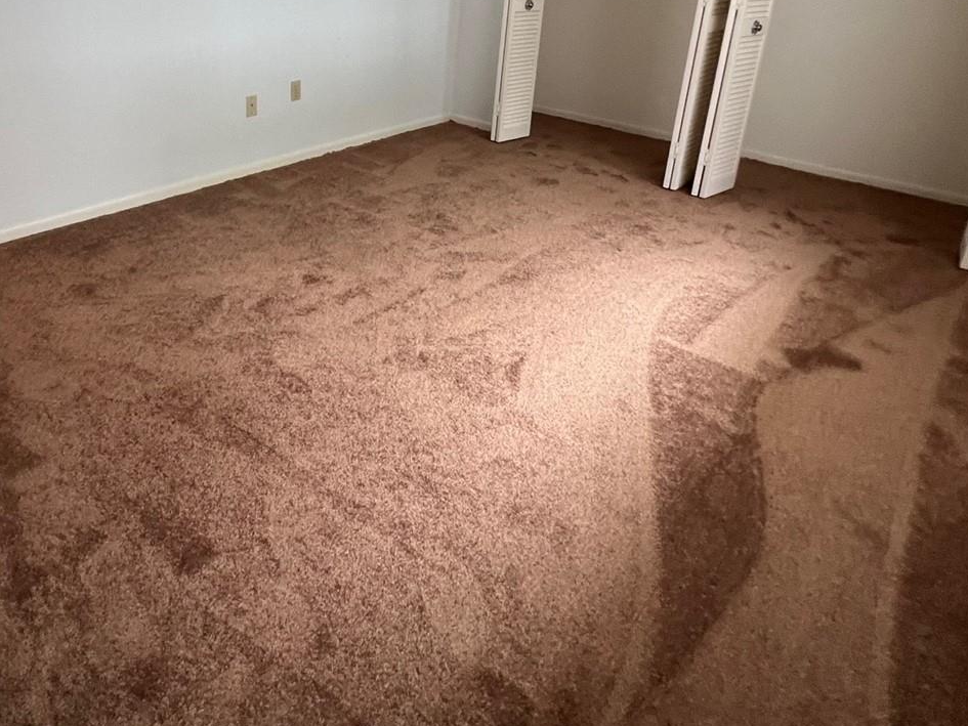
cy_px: 141
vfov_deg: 56.5
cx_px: 327
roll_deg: -1.5
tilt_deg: -17.9
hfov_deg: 74.2
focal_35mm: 22
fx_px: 615
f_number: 1.8
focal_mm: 1.57
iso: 250
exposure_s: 1/75
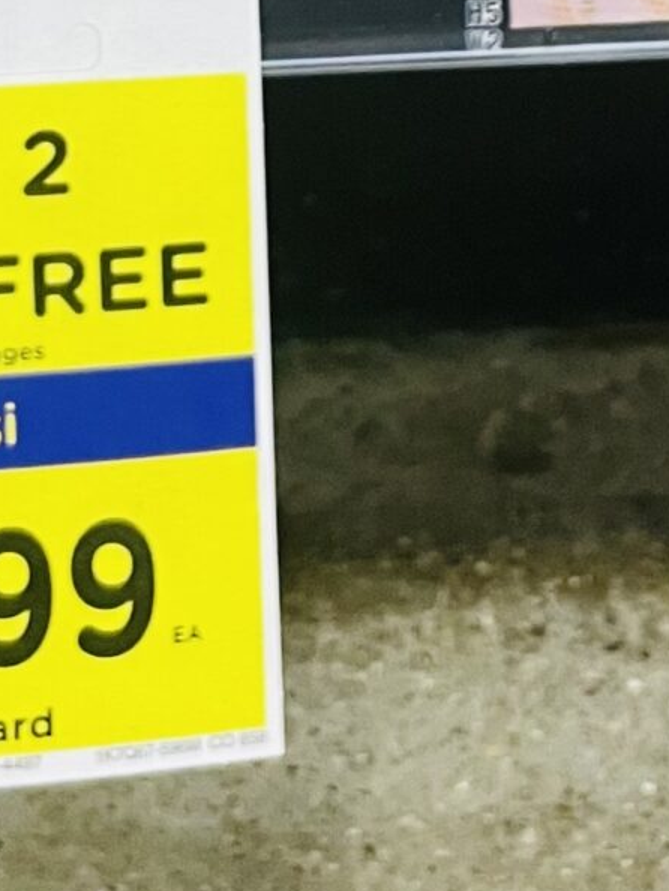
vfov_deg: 16.0
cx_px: 207
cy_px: -480
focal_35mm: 112
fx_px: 2884
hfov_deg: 13.2
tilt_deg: -33.3
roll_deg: +1.0
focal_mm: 4.2
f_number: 1.6
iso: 125
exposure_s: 1/60
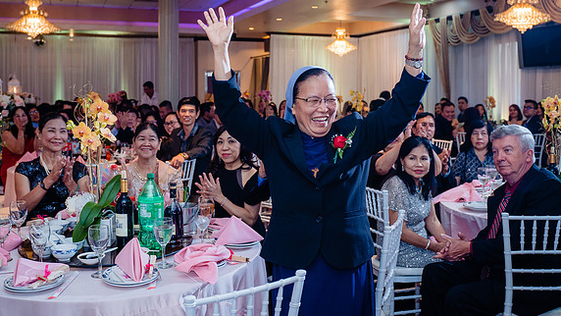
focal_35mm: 38
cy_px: 111
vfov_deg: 31.0
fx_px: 565
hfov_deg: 52.8
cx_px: 284
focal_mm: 28
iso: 800
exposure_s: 1/160
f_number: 3.5
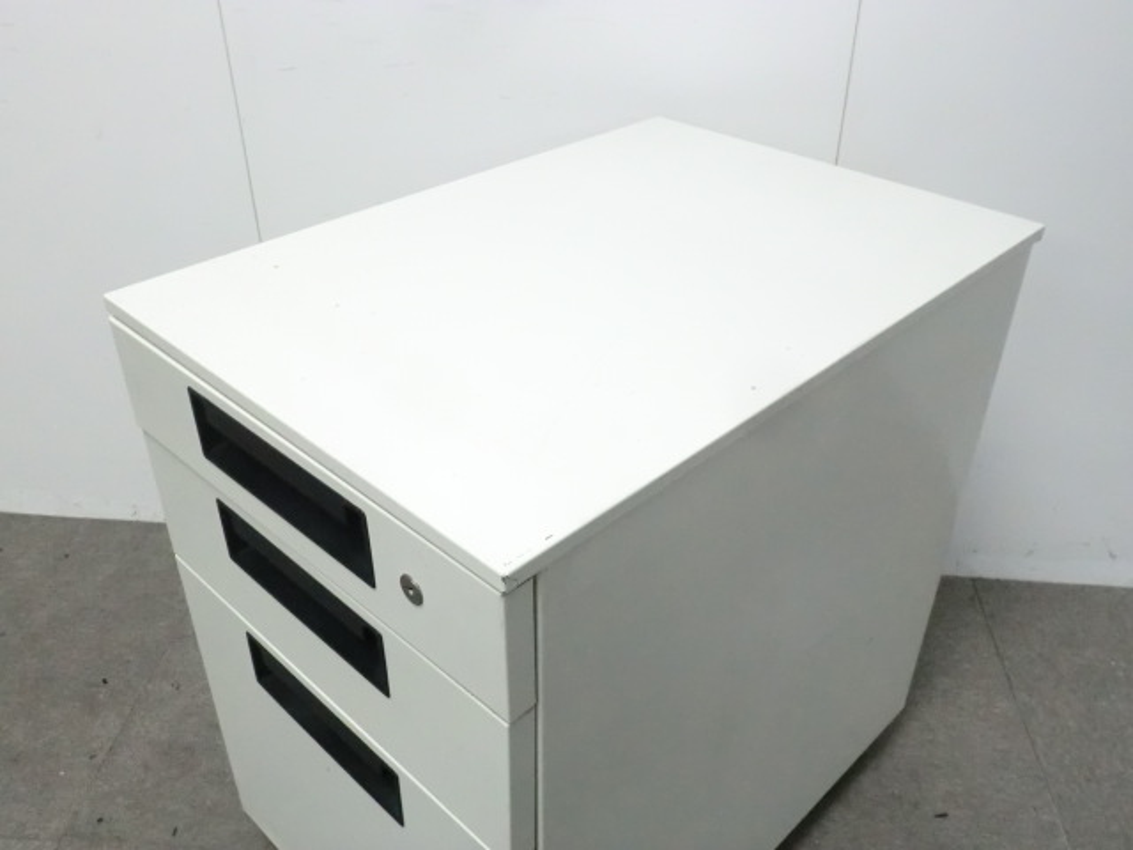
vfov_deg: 44.2
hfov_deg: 56.8
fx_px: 1047
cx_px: 566
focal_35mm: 32
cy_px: 425
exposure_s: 1/50
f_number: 3.5
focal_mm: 5.8
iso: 800
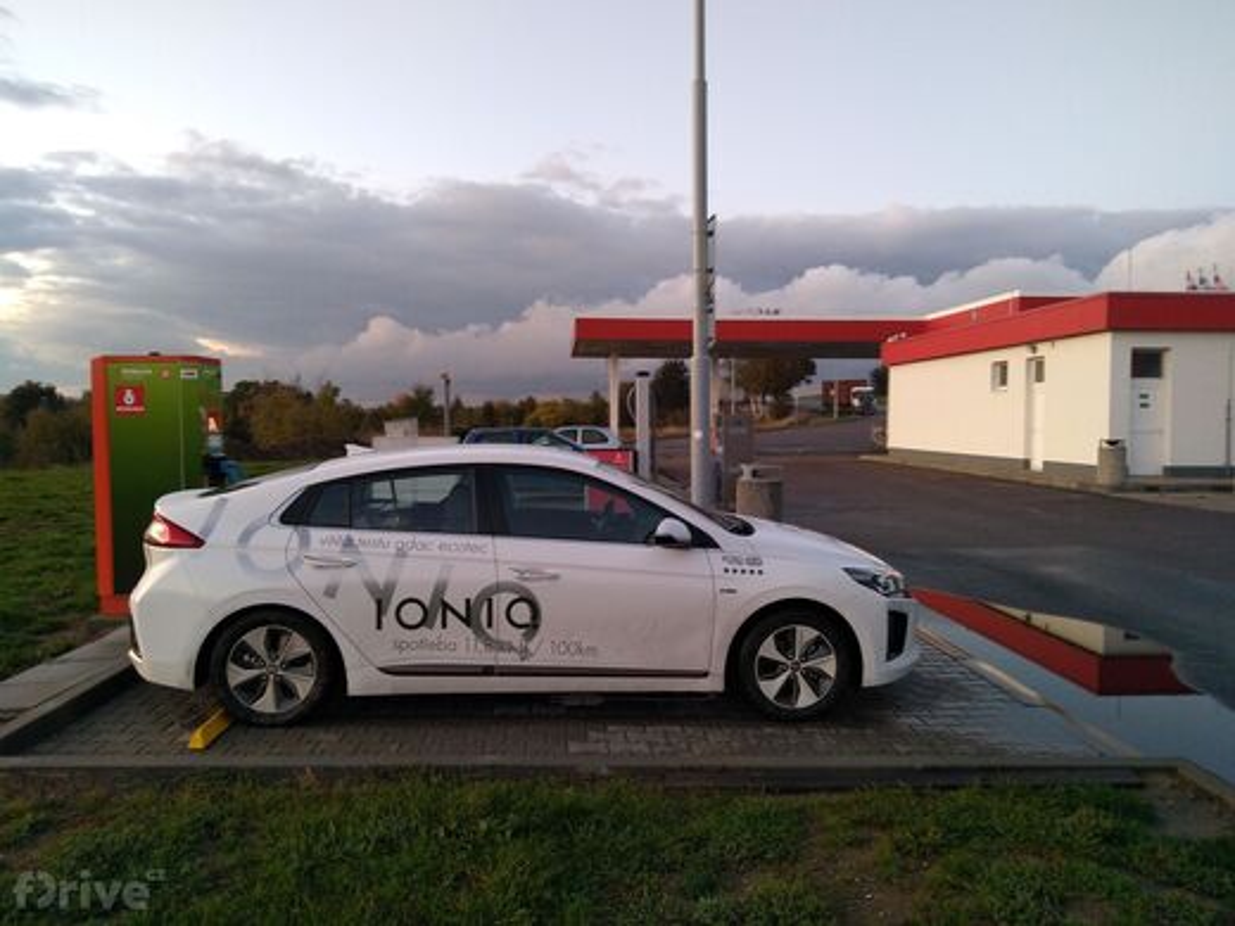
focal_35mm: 26
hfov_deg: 67.3
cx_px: 618
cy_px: 463
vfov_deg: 53.1
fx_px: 928
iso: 136
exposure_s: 1/30
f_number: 2.2
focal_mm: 3.46
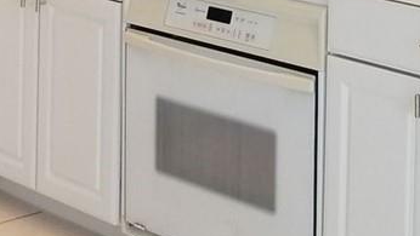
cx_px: 288
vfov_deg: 8.9
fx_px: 1460
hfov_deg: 16.3
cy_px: -165
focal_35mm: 131
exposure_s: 1/120
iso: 80
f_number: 1.7
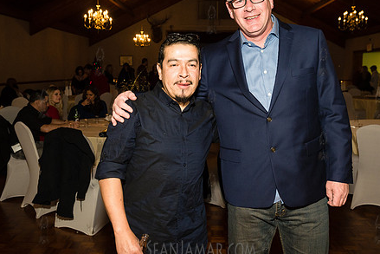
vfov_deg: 35.9
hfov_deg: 51.8
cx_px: 211
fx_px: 391
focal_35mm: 37
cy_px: 103
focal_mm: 28
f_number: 4.5
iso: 1600
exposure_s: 1/320
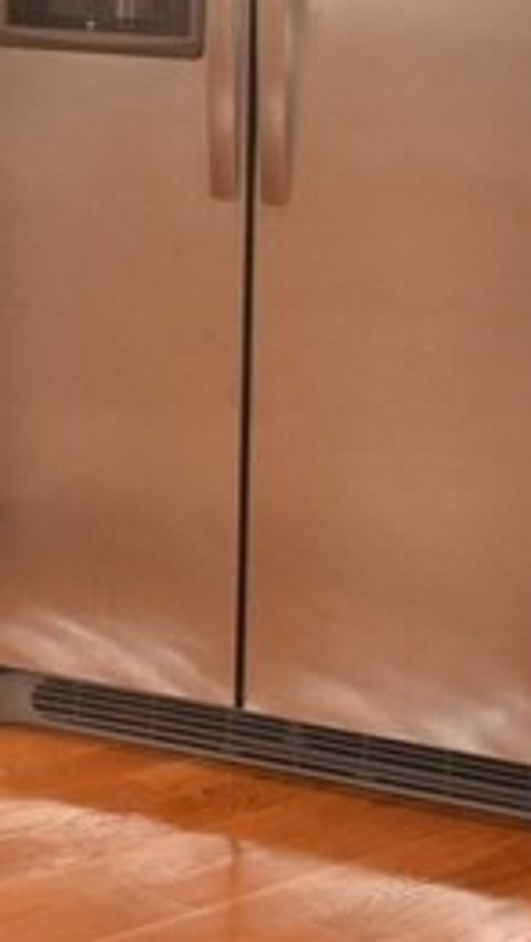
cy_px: -211
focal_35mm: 111
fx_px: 2776
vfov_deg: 18.2
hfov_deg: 9.2
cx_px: -925
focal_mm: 18
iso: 1600
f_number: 5.6
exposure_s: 1/160
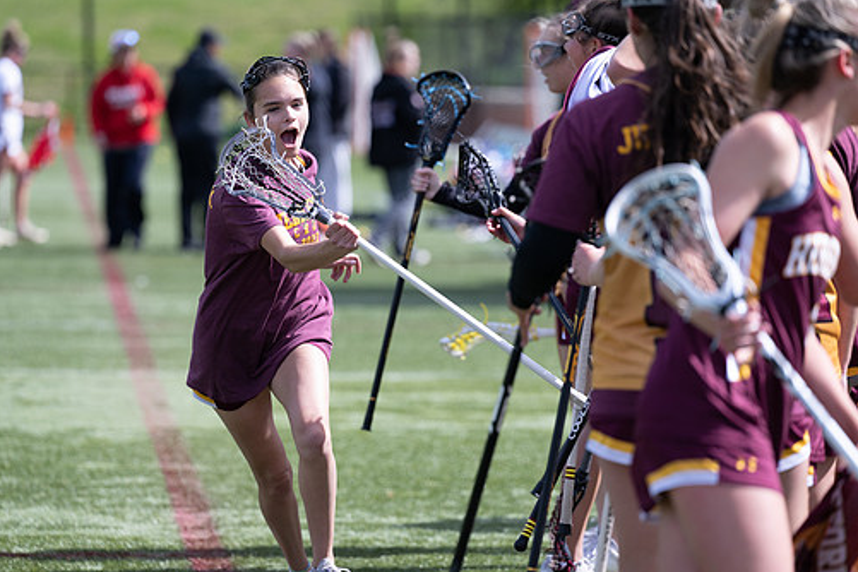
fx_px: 5243
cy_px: 285
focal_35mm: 220
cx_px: 368
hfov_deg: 9.4
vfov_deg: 6.2
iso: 320
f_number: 3.5
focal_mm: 190
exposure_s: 1/2000
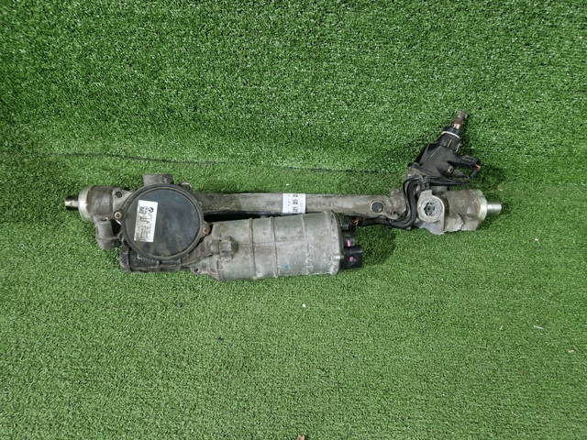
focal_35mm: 23
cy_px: 220
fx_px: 390
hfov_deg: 73.9
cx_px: 294
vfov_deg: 58.9
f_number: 1.8
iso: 640
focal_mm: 5.4
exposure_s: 1/100
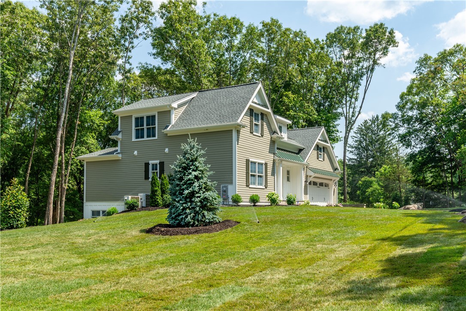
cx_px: 233
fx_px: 453
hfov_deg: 54.4
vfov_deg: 37.9
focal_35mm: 35
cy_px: 156
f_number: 6.3
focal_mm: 35
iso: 100
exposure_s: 1/320
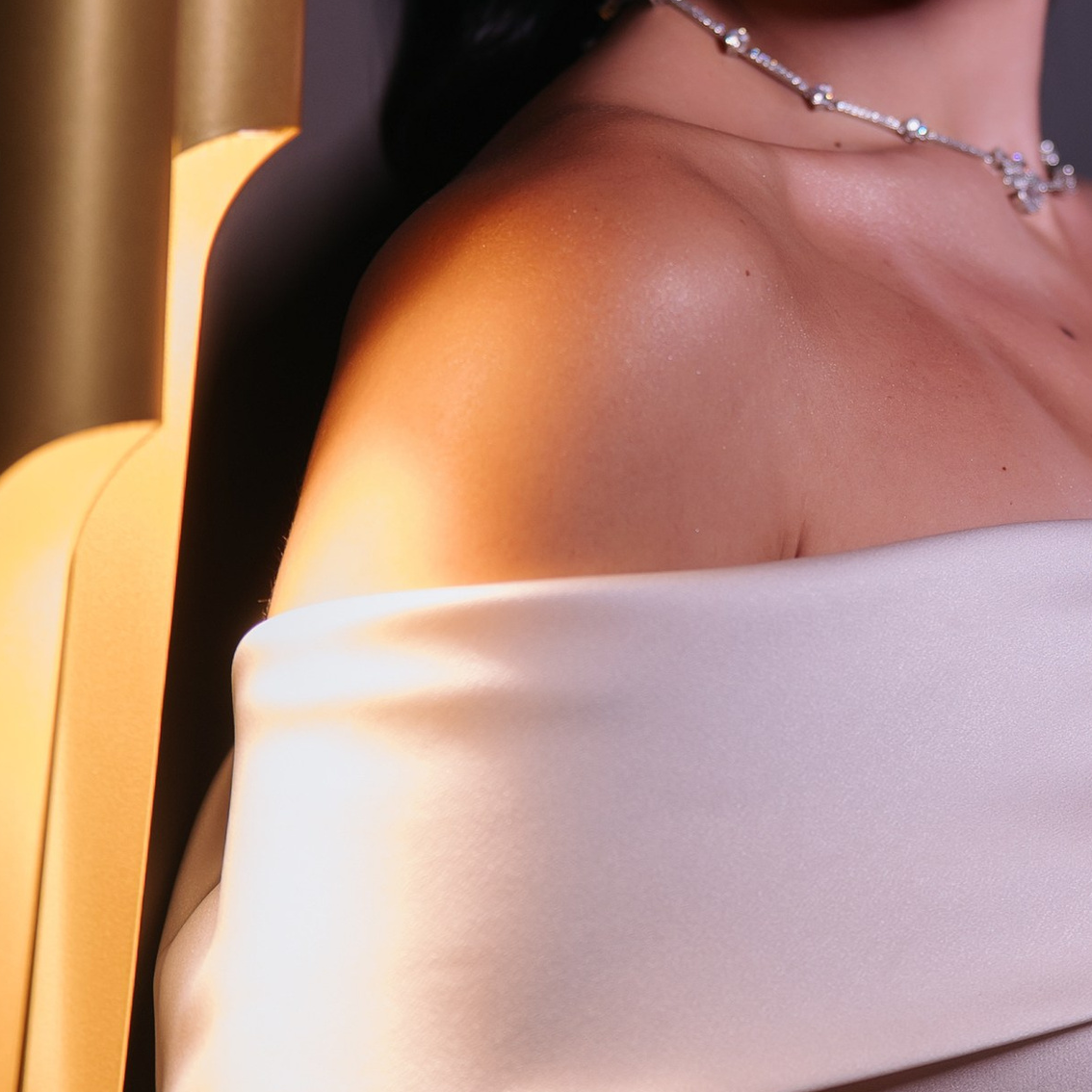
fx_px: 8744
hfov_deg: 7.1
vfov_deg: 7.1
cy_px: 448
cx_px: 1135
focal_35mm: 245
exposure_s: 1/200
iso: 160
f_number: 2
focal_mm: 85
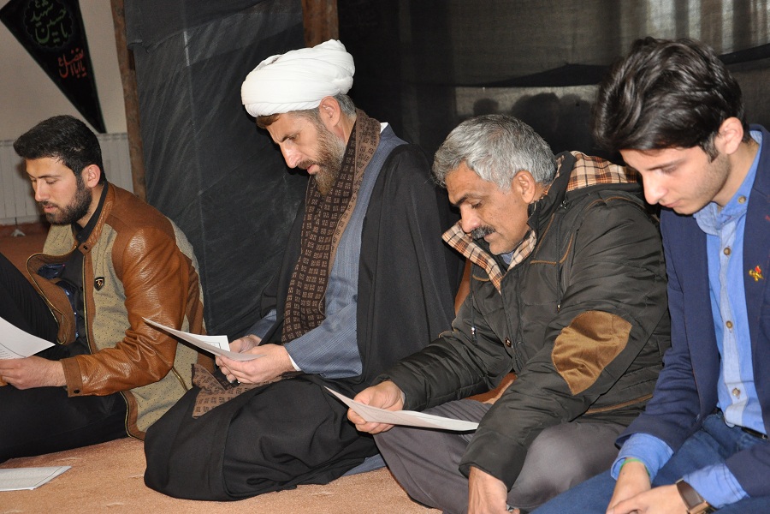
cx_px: 385
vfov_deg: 18.2
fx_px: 1604
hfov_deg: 27.0
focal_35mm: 75
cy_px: 257
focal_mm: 50
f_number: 5
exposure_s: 1/60
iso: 1250
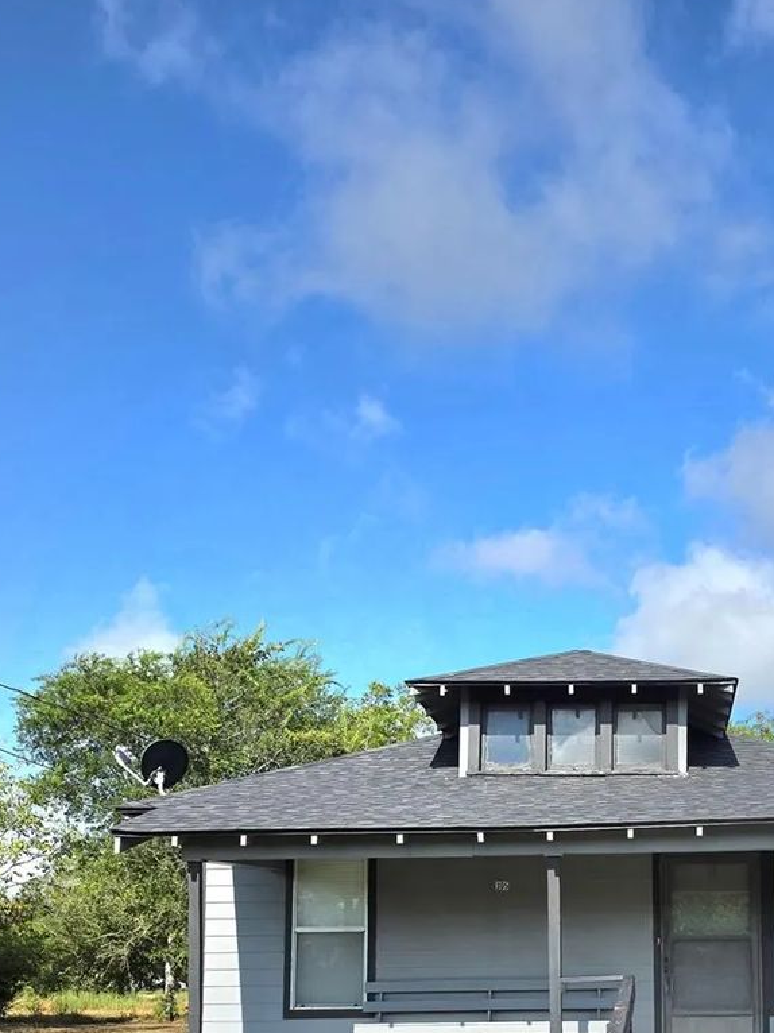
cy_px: 907
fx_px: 1223
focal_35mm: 41
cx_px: 605
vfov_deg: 42.4
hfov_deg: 34.2
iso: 64
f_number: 1.4
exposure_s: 1/10000
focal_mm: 6.5
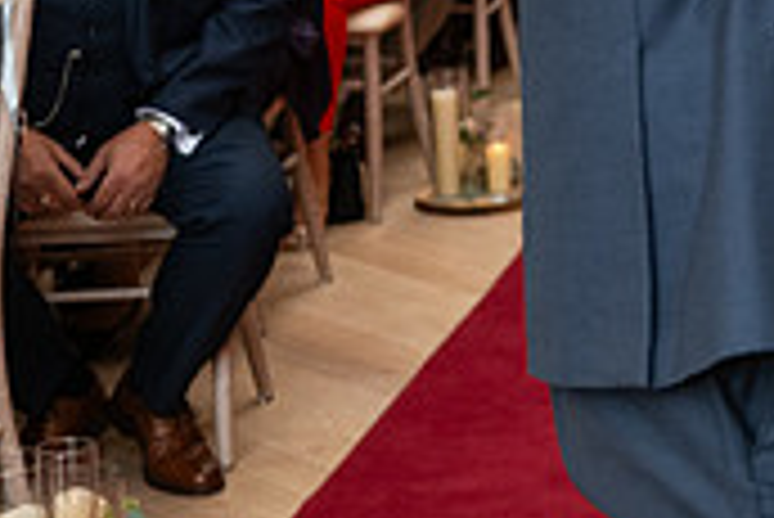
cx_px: 1166
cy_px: -196
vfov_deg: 8.3
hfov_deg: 12.1
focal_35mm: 162
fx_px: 3486
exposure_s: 1/160
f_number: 3.5
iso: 640
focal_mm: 48
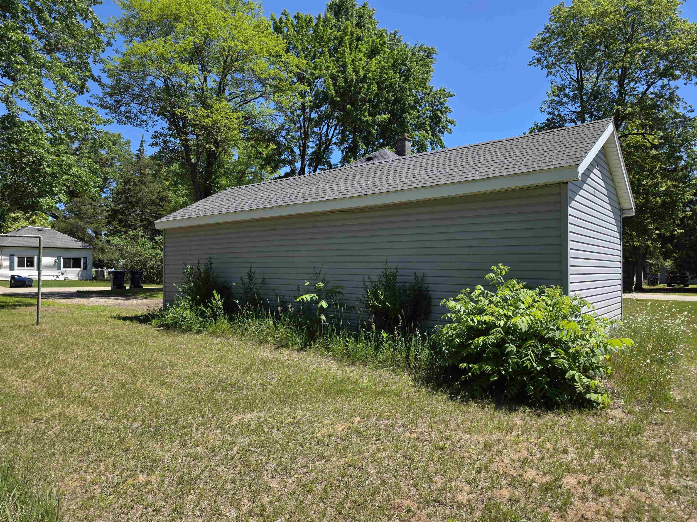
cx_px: 348
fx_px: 463
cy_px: 261
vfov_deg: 58.9
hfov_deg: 73.9
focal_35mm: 23
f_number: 1.7
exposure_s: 1/4237
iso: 80
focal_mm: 6.3
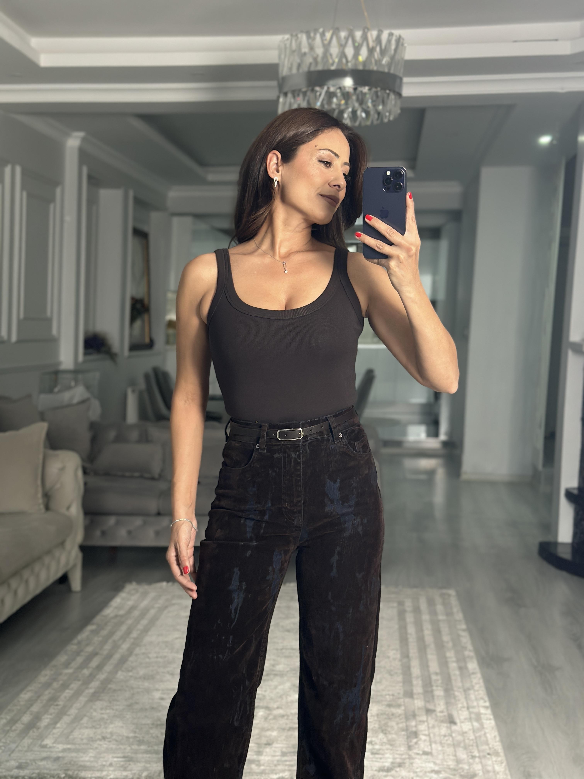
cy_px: 390
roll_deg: -0.8
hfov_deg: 30.3
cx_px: 292
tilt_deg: -17.1
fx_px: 1080
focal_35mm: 48
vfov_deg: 39.7
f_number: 1.78
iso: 200
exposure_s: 1/50
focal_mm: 6.86
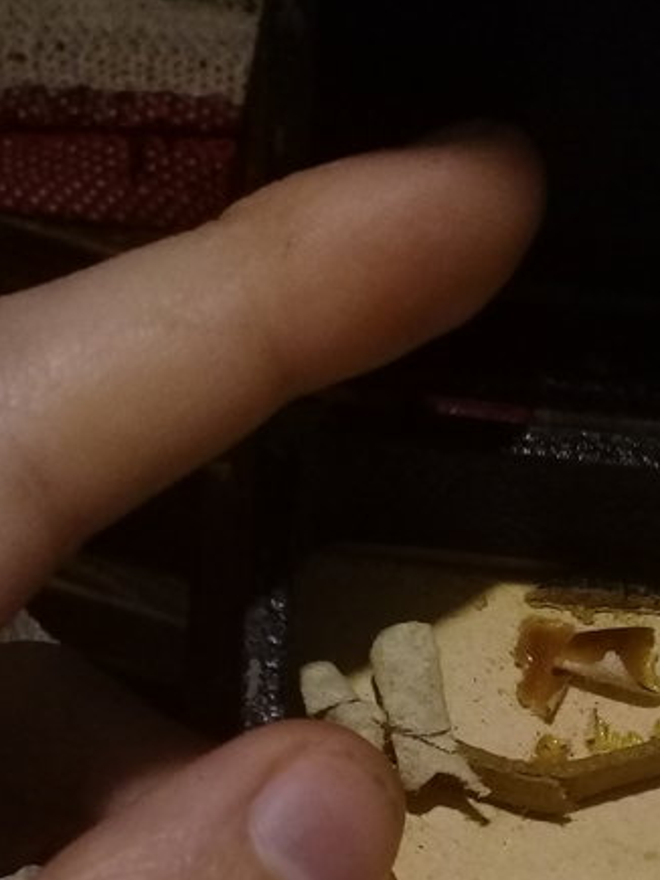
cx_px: 676
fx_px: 1857
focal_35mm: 73
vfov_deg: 25.3
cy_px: 886
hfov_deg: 19.5
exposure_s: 1/25
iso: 200
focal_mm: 3.3
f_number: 2.2
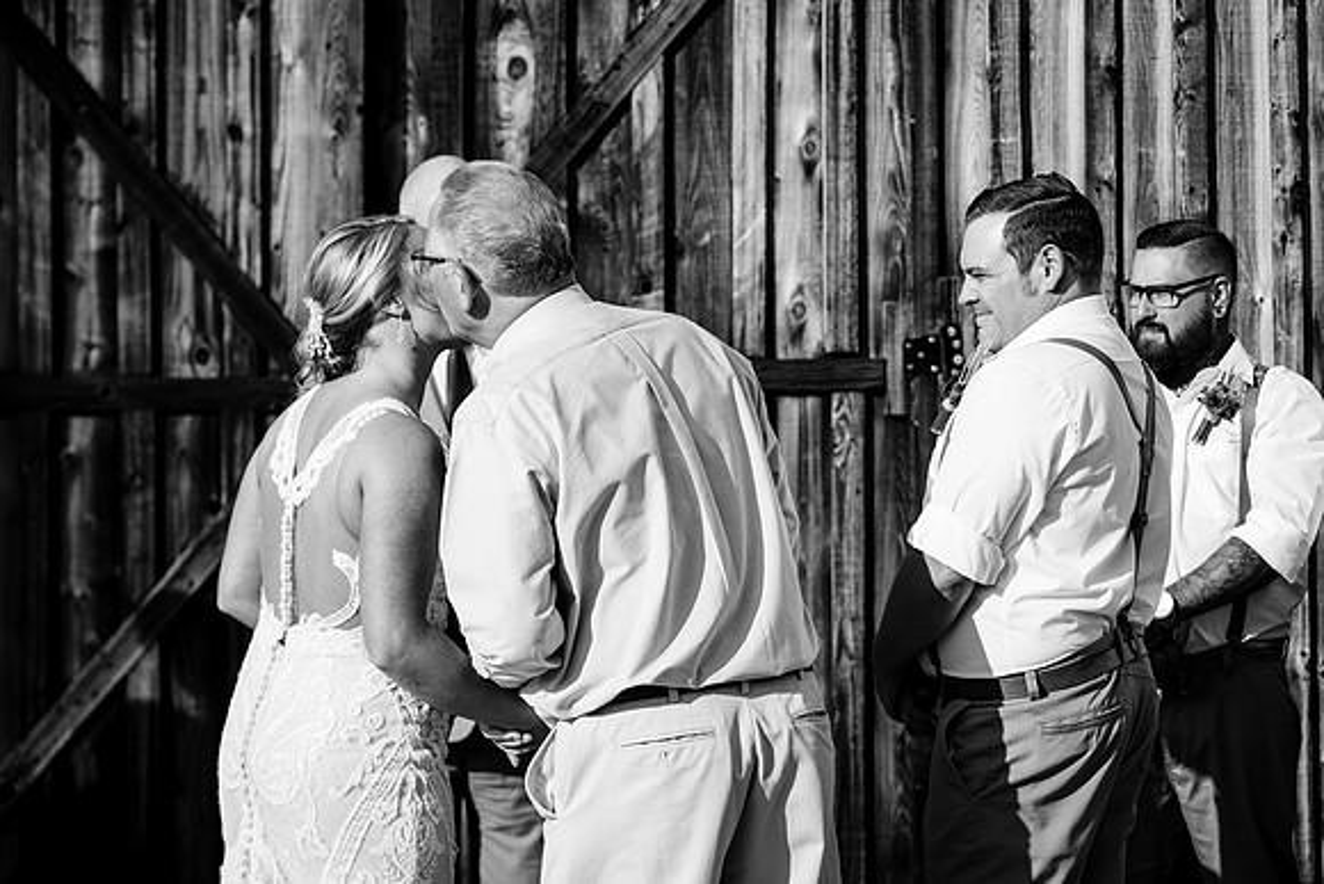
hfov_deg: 17.8
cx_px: 774
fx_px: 4217
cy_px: 367
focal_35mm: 115
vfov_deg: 12.0
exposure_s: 1/800
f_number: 4
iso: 100
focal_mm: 98
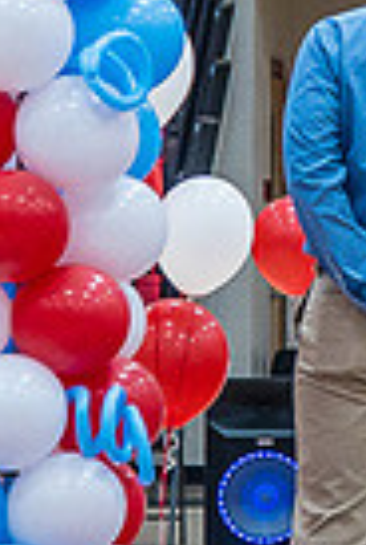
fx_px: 5250
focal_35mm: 346
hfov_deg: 3.9
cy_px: 211
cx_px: 760
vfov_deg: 5.9
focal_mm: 82
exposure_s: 1/320
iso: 2000
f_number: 4
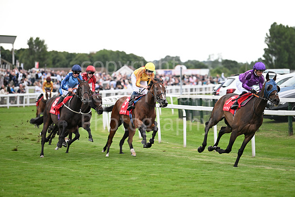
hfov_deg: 12.8
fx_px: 1311
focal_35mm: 160
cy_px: 98
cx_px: 148
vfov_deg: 8.6
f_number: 2.8
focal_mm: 160
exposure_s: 1/320
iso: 1600
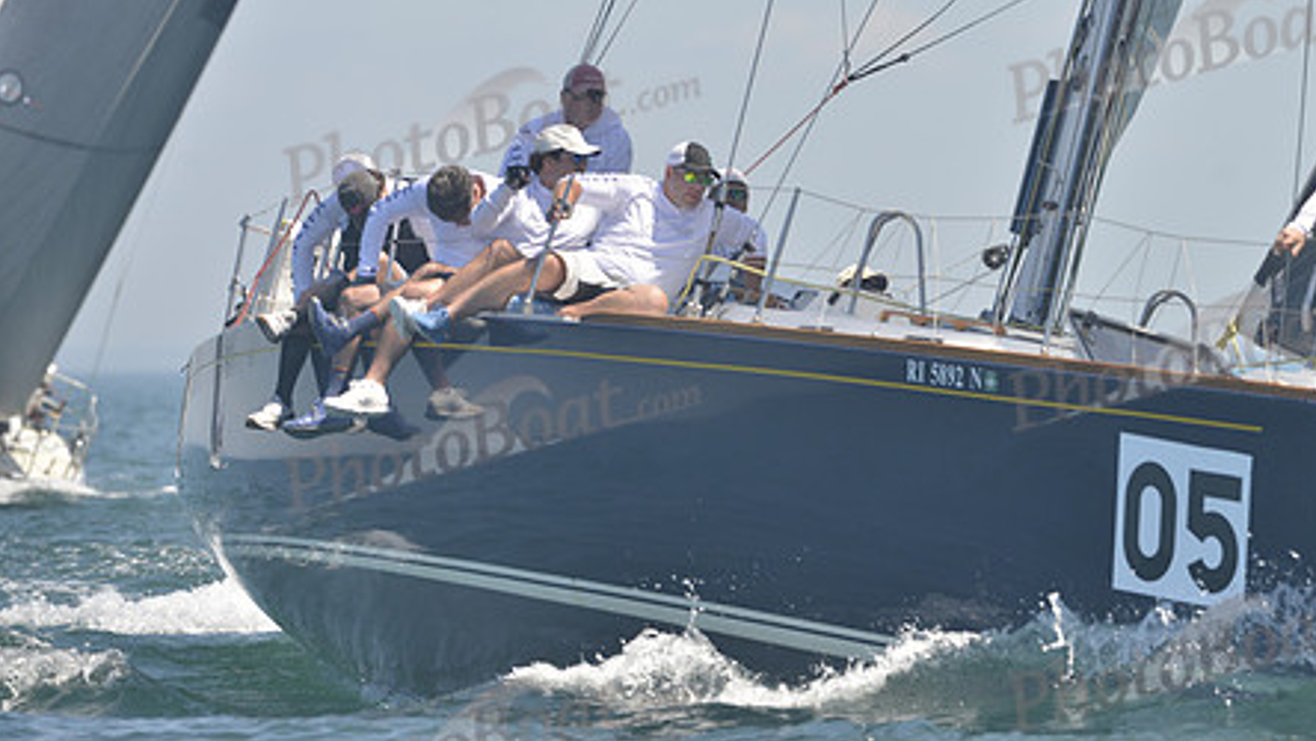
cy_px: 242
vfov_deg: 4.0
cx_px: 857
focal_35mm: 301
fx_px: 10506
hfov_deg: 7.2
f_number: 6.3
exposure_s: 1/1000
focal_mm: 220
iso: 280
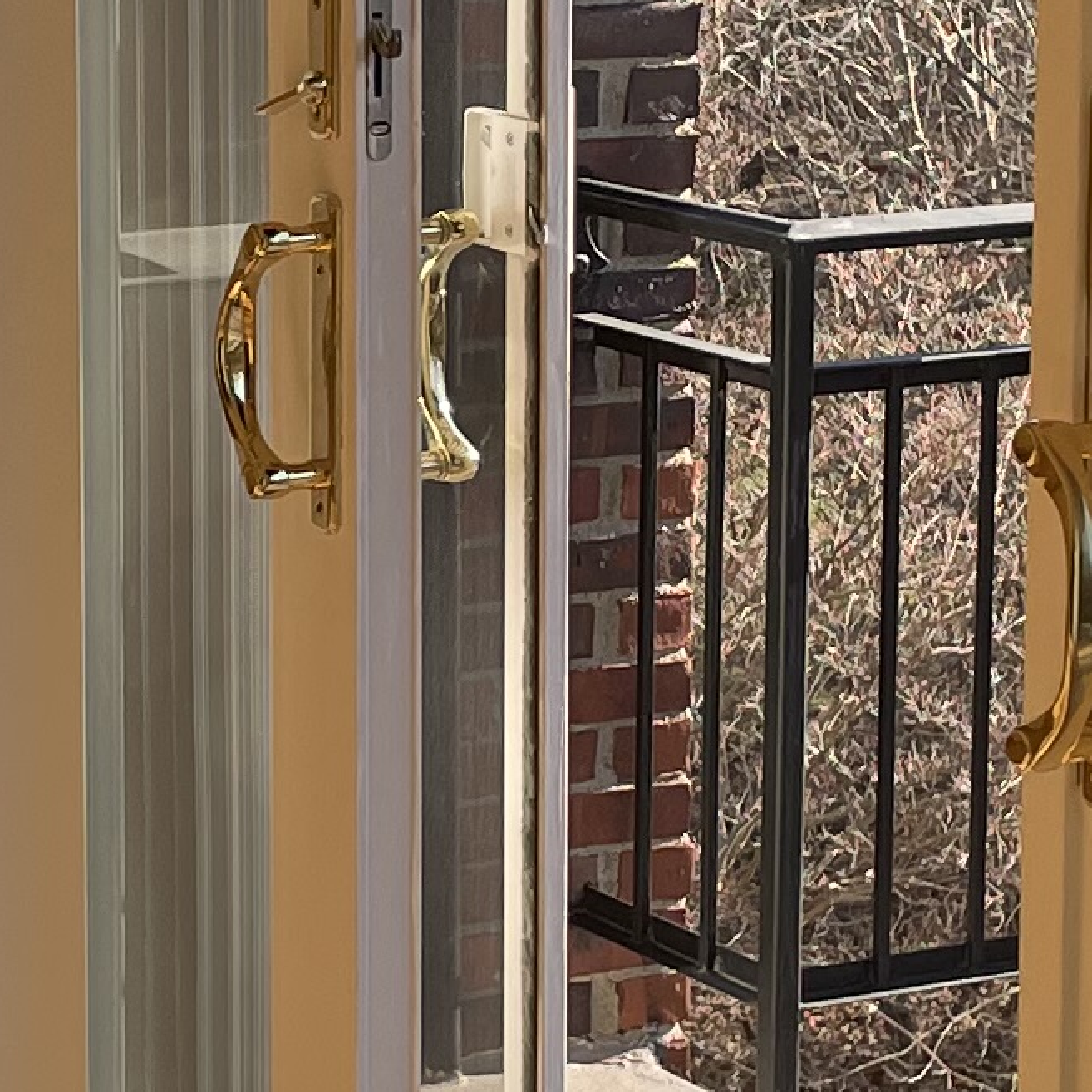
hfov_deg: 12.4
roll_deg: +0.5
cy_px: 369
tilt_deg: -9.2
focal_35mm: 141
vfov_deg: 12.4
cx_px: 391
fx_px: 5032
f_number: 1.6
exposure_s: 1/682
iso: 32
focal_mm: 4.2
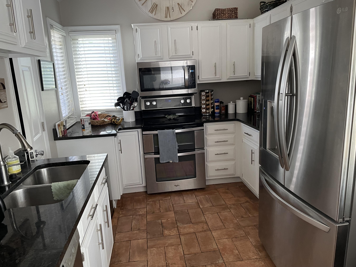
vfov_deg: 53.1
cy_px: 134
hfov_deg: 67.3
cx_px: 178
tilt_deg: -13.0
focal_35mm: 26
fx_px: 267
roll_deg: +3.0
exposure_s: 1/60
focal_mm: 4.2
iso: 250
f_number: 1.6
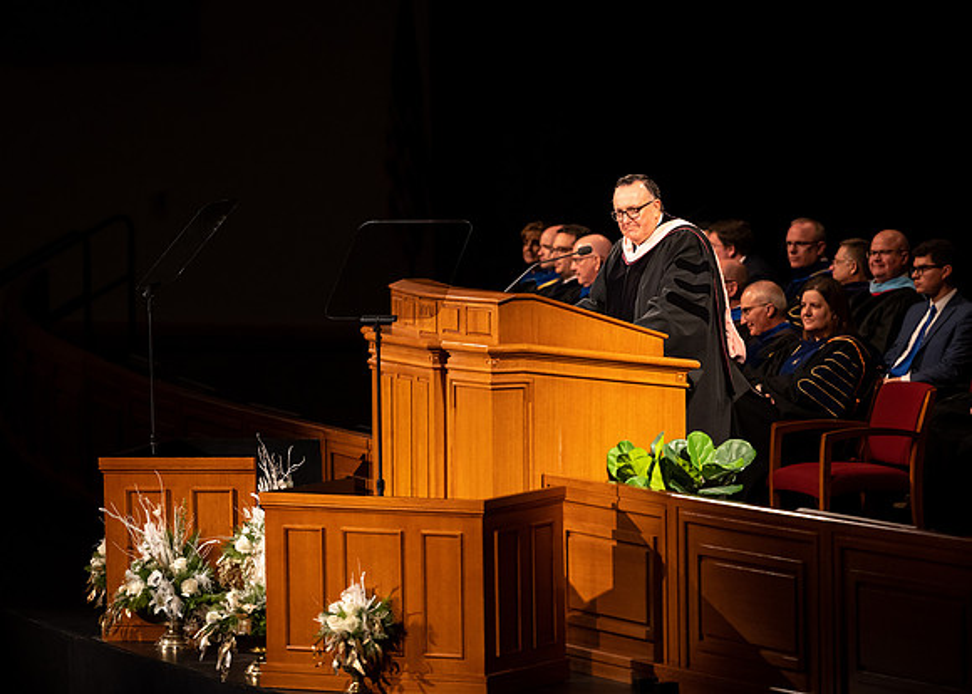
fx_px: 7227
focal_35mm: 262
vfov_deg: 5.5
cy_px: 405
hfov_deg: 7.7
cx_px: 474
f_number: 2.8
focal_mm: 200
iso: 1250
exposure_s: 1/200
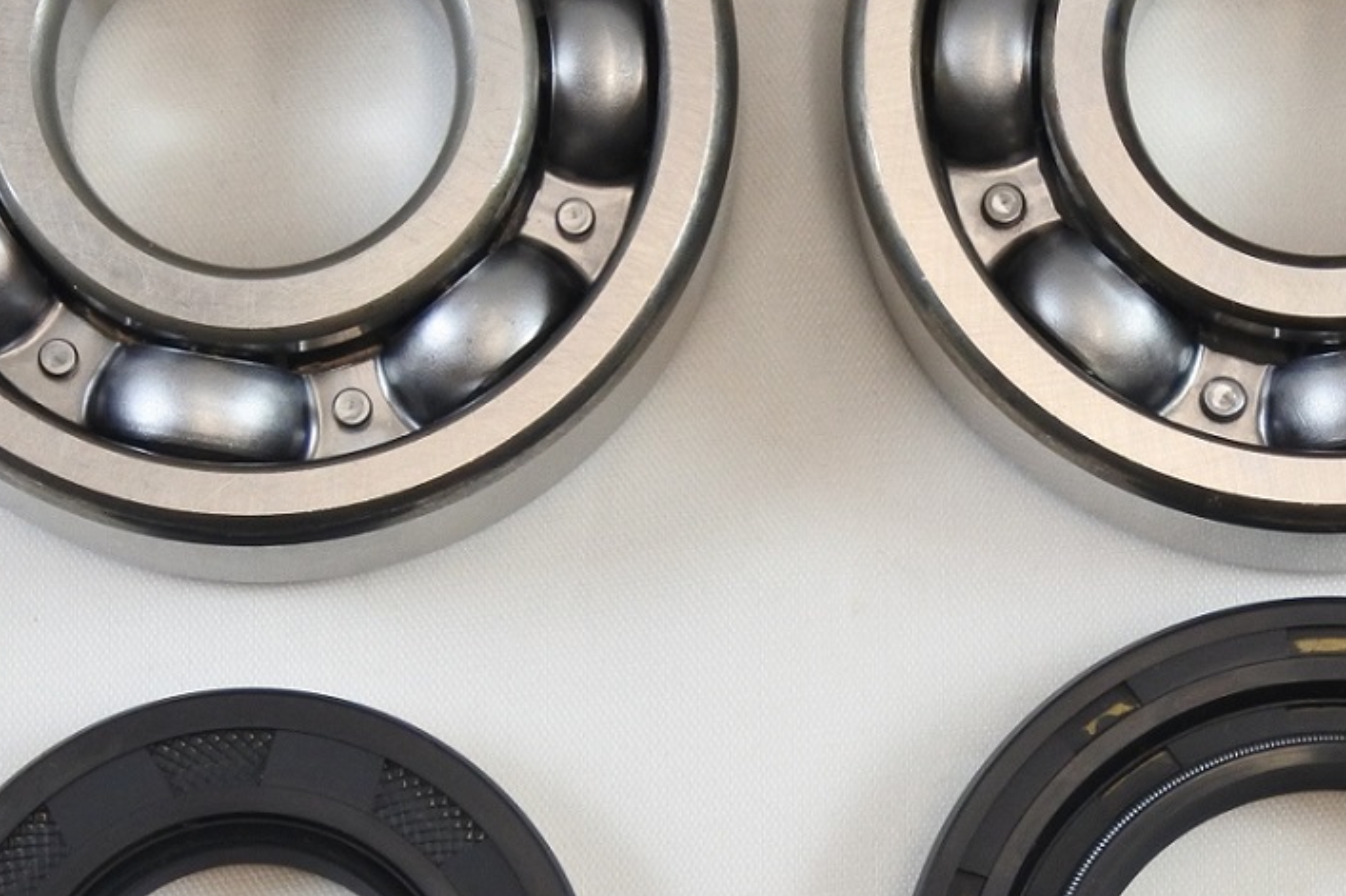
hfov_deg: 11.1
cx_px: 820
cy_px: 550
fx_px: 6952
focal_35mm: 186
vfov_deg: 7.4
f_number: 5.6
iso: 720
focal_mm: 30
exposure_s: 1/125
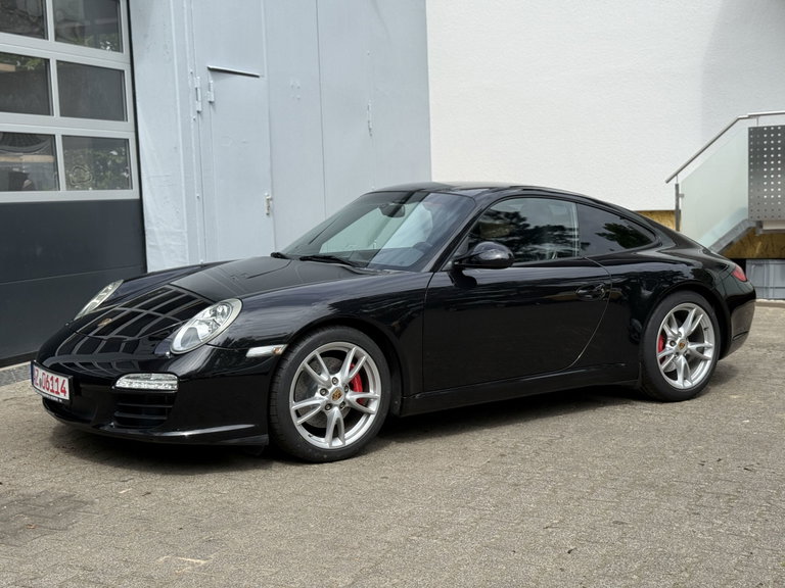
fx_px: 1089
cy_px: 294
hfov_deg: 39.7
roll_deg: +2.5
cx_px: 392
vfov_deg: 30.3
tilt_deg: -3.9
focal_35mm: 48
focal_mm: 6.76
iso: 80
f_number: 1.78
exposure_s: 1/3891
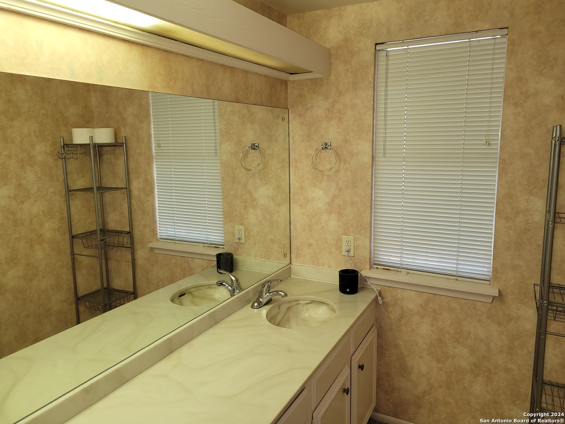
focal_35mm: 26
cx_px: 282
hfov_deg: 67.3
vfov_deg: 53.1
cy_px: 212
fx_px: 424
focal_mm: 5.4
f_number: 1.8
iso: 100
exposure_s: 1/60
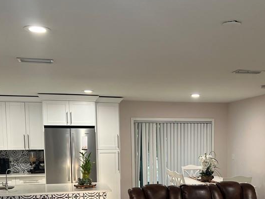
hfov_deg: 37.7
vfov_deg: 28.1
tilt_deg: -6.9
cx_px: 180
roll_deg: +0.1
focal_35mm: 50
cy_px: 178
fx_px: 383
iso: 125
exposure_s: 1/60
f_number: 1.5
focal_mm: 5.7
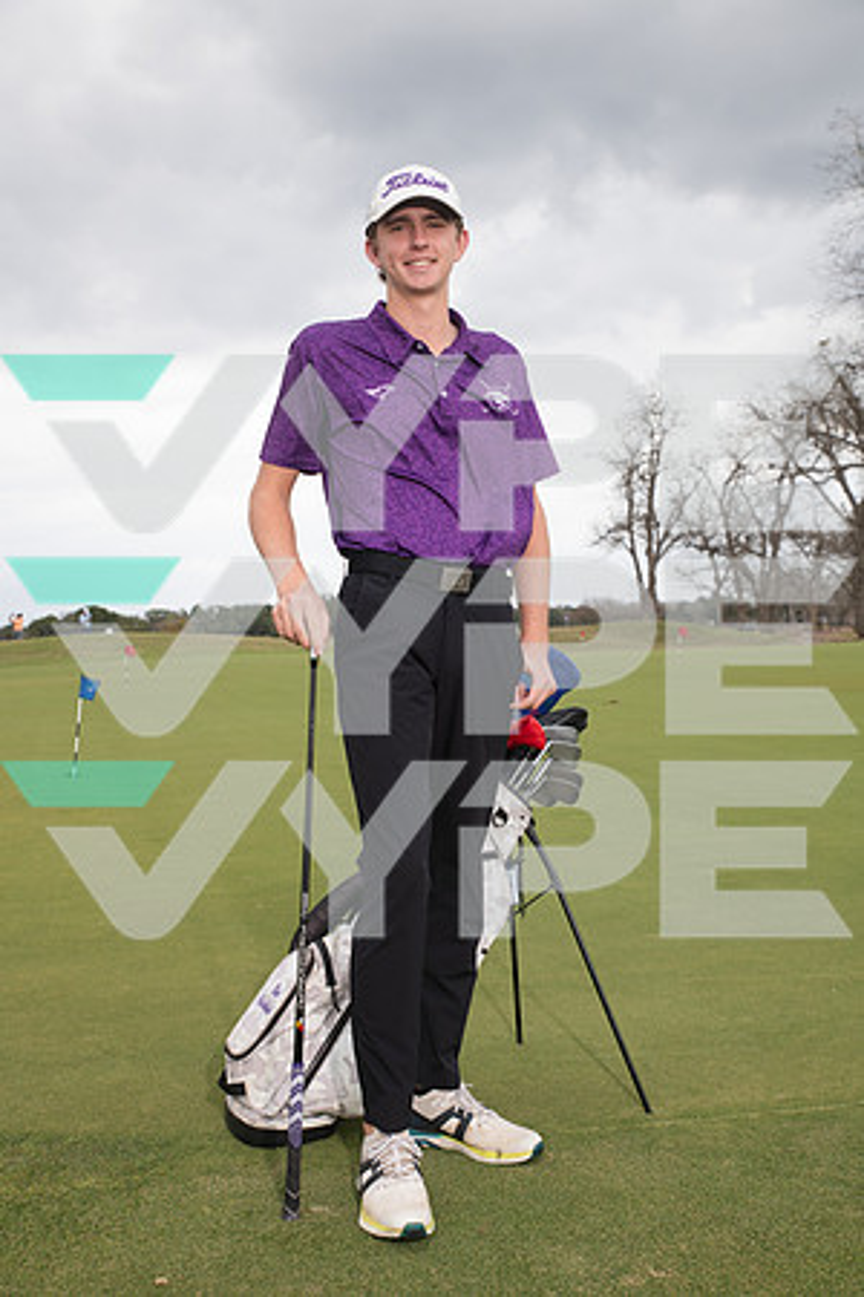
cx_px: 432
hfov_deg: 35.1
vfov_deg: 50.7
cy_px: 648
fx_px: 1368
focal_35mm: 38
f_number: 6.3
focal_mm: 38
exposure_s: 1/320
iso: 160
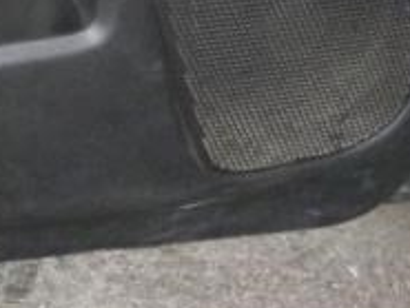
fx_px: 1280
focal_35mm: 108
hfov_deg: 15.8
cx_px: -299
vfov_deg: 12.6
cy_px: -239
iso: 500
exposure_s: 1/60
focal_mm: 4.5
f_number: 3.9
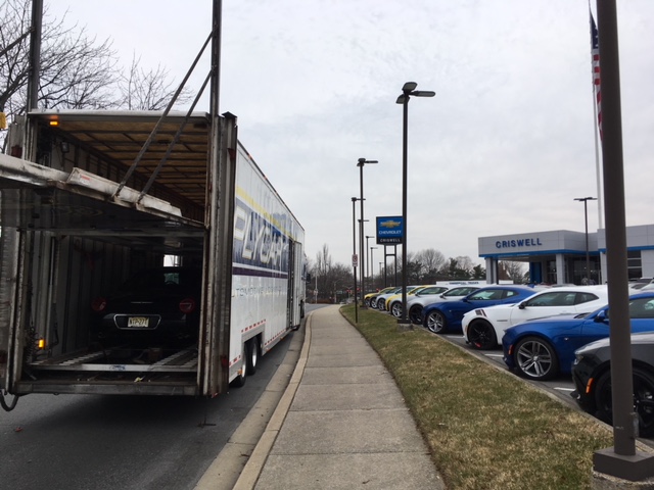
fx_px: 548
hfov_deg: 61.7
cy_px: 245
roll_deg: -0.3
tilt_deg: +6.6
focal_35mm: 29
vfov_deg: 48.2
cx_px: 327
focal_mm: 4.15
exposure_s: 1/549
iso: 25
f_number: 2.2
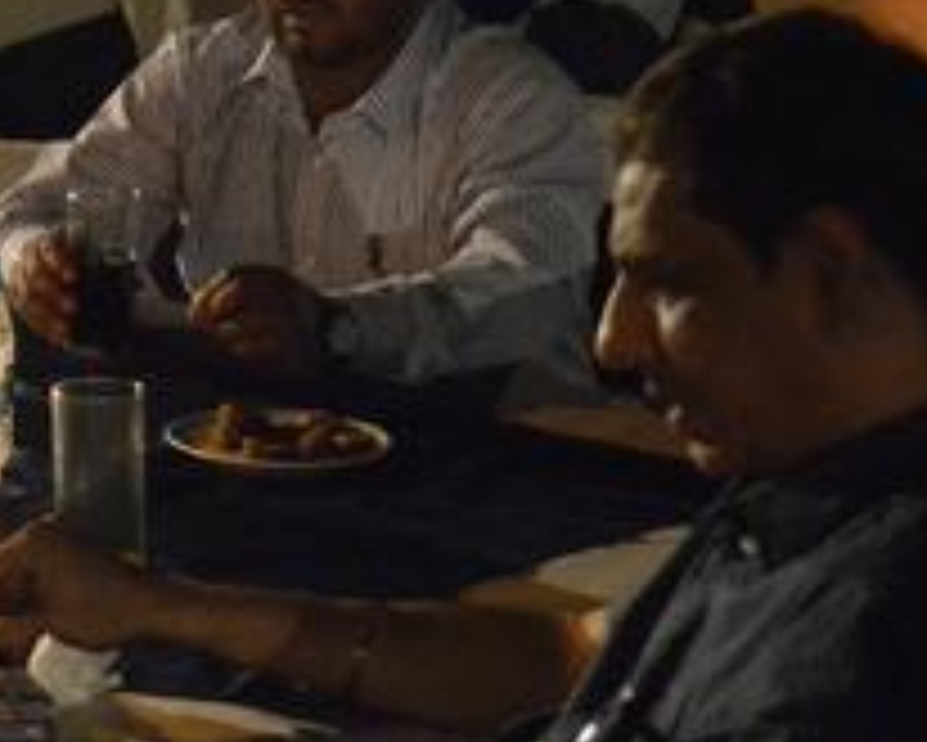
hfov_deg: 12.9
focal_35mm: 143
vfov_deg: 10.7
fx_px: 3935
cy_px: 146
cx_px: -351
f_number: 5
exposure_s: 1/30
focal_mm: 35
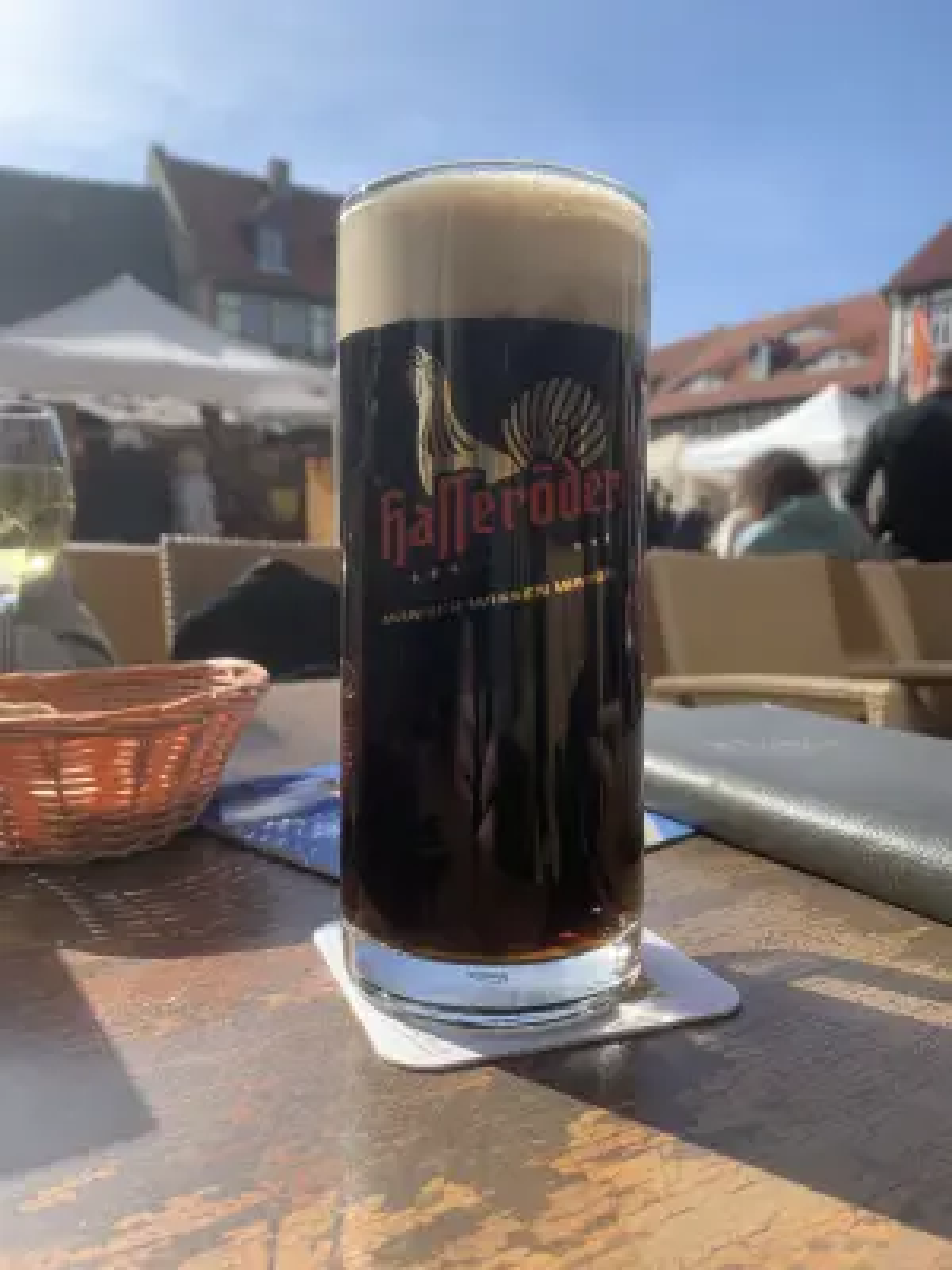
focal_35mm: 26
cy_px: 635
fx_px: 953
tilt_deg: -3.8
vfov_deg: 67.3
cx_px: 476
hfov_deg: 53.1
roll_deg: -1.0
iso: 25
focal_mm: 4.25
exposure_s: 1/1266
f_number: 1.8
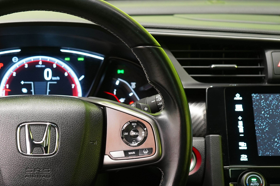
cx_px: 40
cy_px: 132
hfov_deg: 25.4
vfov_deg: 17.4
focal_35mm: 78
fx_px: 607
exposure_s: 1/20
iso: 1250
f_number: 5
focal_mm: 38
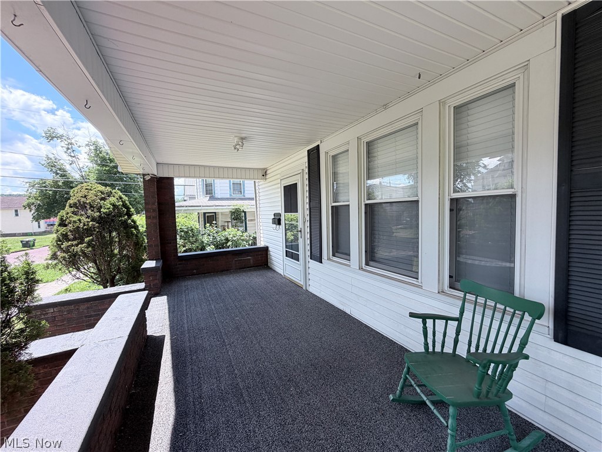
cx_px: 301
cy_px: 226
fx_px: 243
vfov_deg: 85.7
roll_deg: +2.3
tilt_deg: -3.4
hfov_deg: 102.1
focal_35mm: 14
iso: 50
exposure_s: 1/225
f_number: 2.2
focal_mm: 2.22
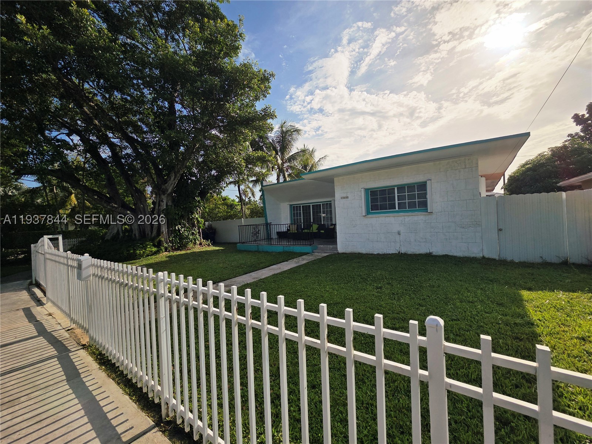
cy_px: 222
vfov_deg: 89.9
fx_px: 222
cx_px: 296
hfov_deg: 106.2
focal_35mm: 13
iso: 50
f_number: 2.2
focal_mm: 2.2
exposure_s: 1/5000
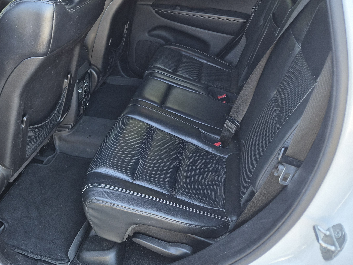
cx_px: 110
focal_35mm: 34
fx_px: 347
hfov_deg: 52.6
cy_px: 82
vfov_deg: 41.1
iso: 80
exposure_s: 1/60
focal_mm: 5.4
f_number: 1.8
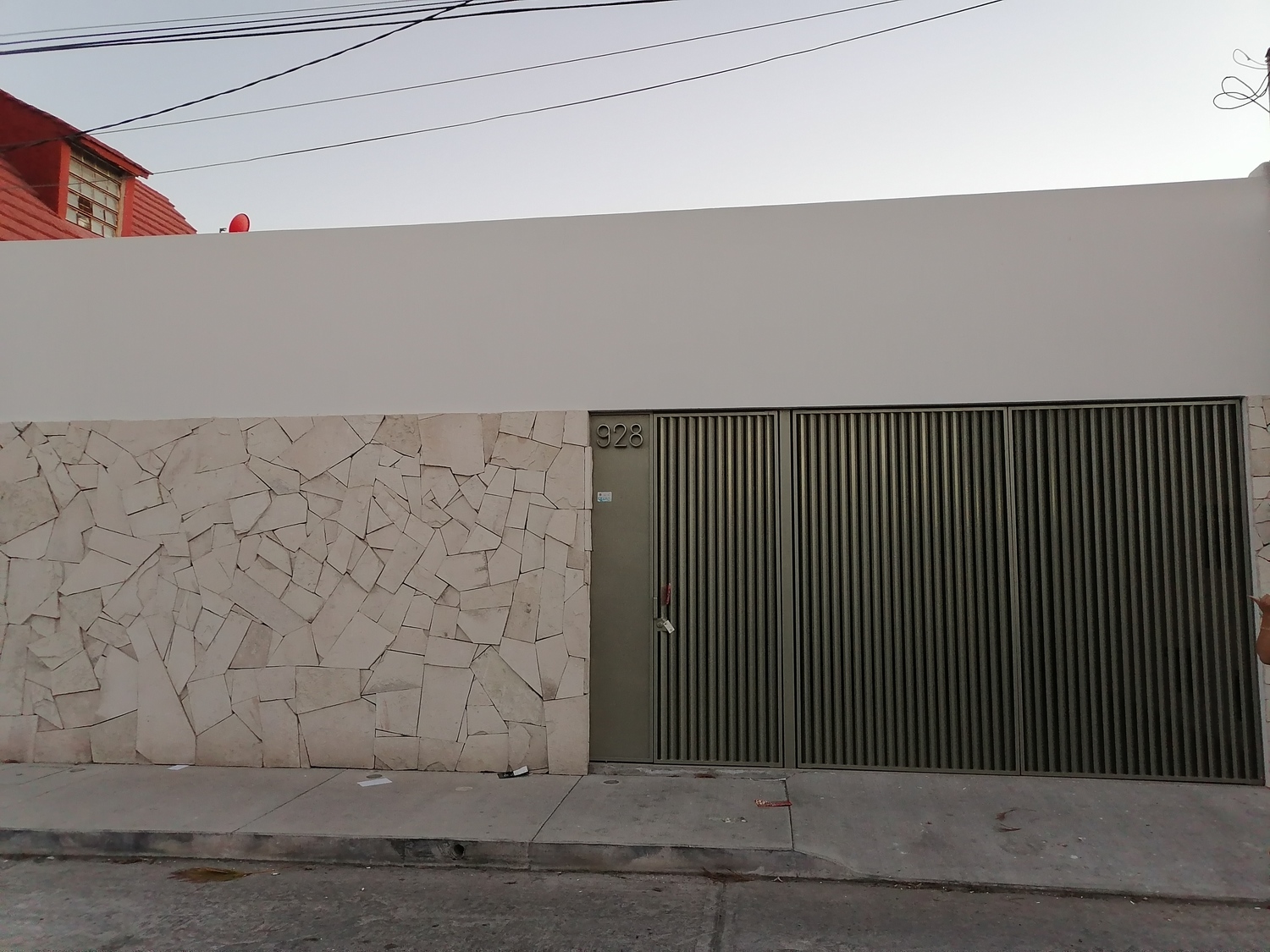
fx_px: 991
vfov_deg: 51.4
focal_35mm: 27
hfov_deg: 65.3
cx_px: 635
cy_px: 476
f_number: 1.8
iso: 320
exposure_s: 1/120
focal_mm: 5.3
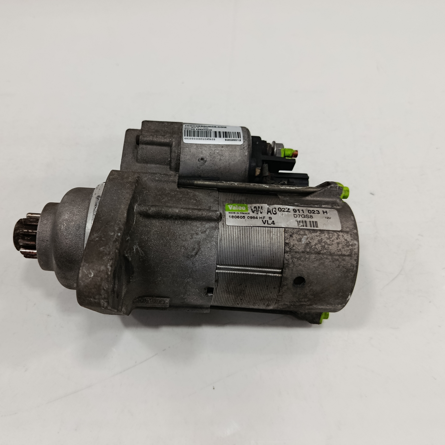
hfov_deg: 55.4
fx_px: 422
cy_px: 223
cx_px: 192
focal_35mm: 29
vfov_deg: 55.6
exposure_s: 1/100
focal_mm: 5.24
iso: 929
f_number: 1.7
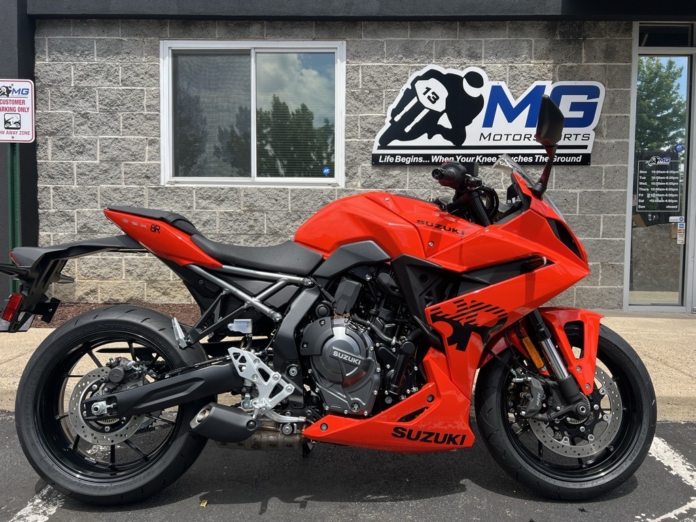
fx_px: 523
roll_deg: +0.0
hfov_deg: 67.3
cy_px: 261
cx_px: 348
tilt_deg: -4.3
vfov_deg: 53.1
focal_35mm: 26
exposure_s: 1/2841
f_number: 1.5
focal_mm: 5.7
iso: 50
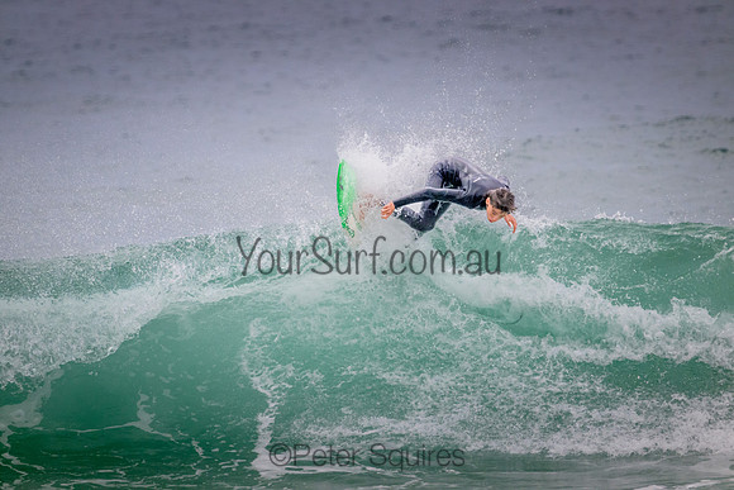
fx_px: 16314
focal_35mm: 800
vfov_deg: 1.7
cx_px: 367
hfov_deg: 2.6
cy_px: 245
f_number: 11
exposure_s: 1/1600
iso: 3600
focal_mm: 800
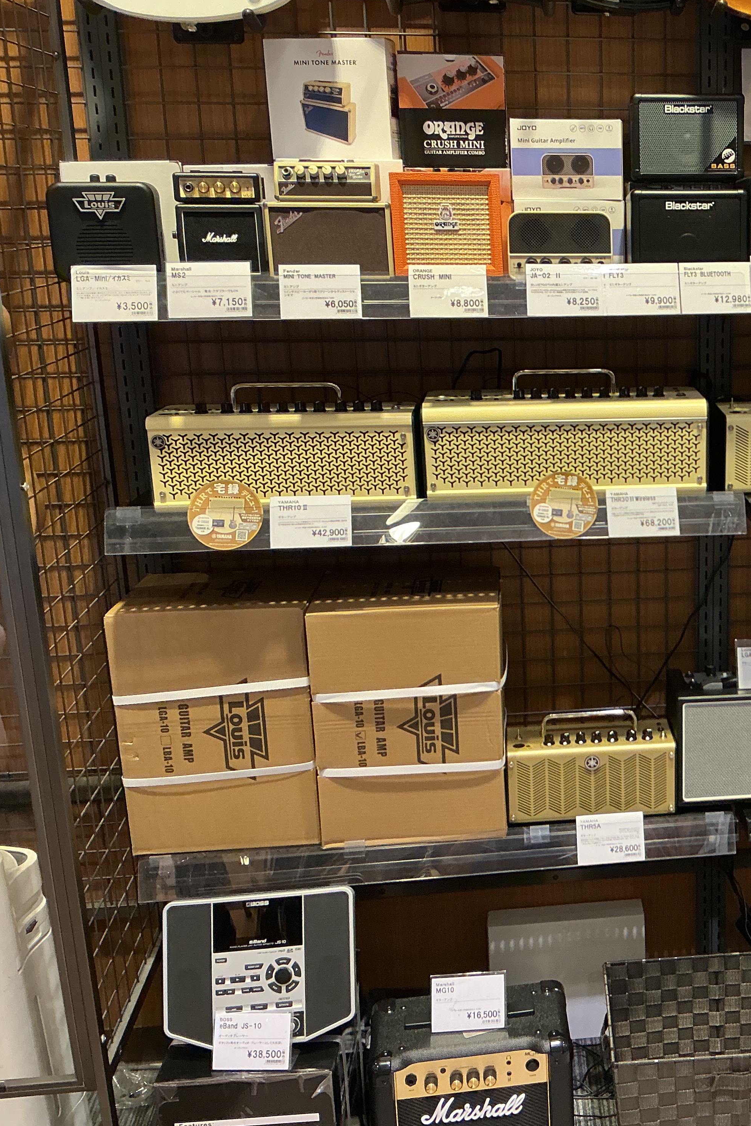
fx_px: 1283
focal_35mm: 41
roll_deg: -0.4
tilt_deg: -14.3
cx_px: 679
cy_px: 558
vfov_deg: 47.4
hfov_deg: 31.1
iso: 100
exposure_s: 1/50
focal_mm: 3
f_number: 1.8
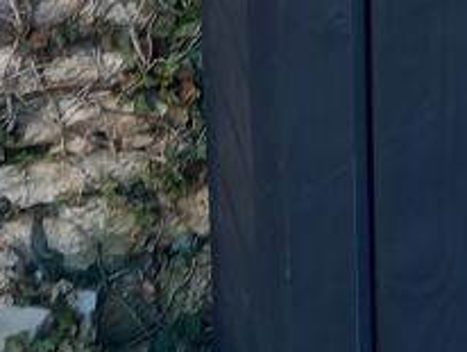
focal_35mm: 131
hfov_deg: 13.5
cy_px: -168
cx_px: 827
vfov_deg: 10.9
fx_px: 1769
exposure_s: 1/50
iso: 32
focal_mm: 4
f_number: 1.8
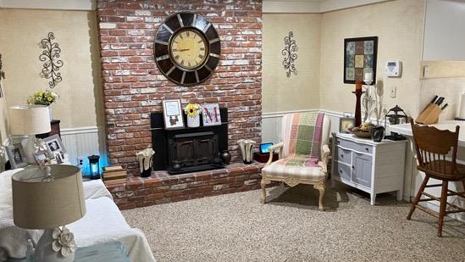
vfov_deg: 35.6
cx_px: 203
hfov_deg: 59.3
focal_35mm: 33
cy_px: 137
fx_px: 407
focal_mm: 5.1
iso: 320
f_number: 1.6
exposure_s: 1/60
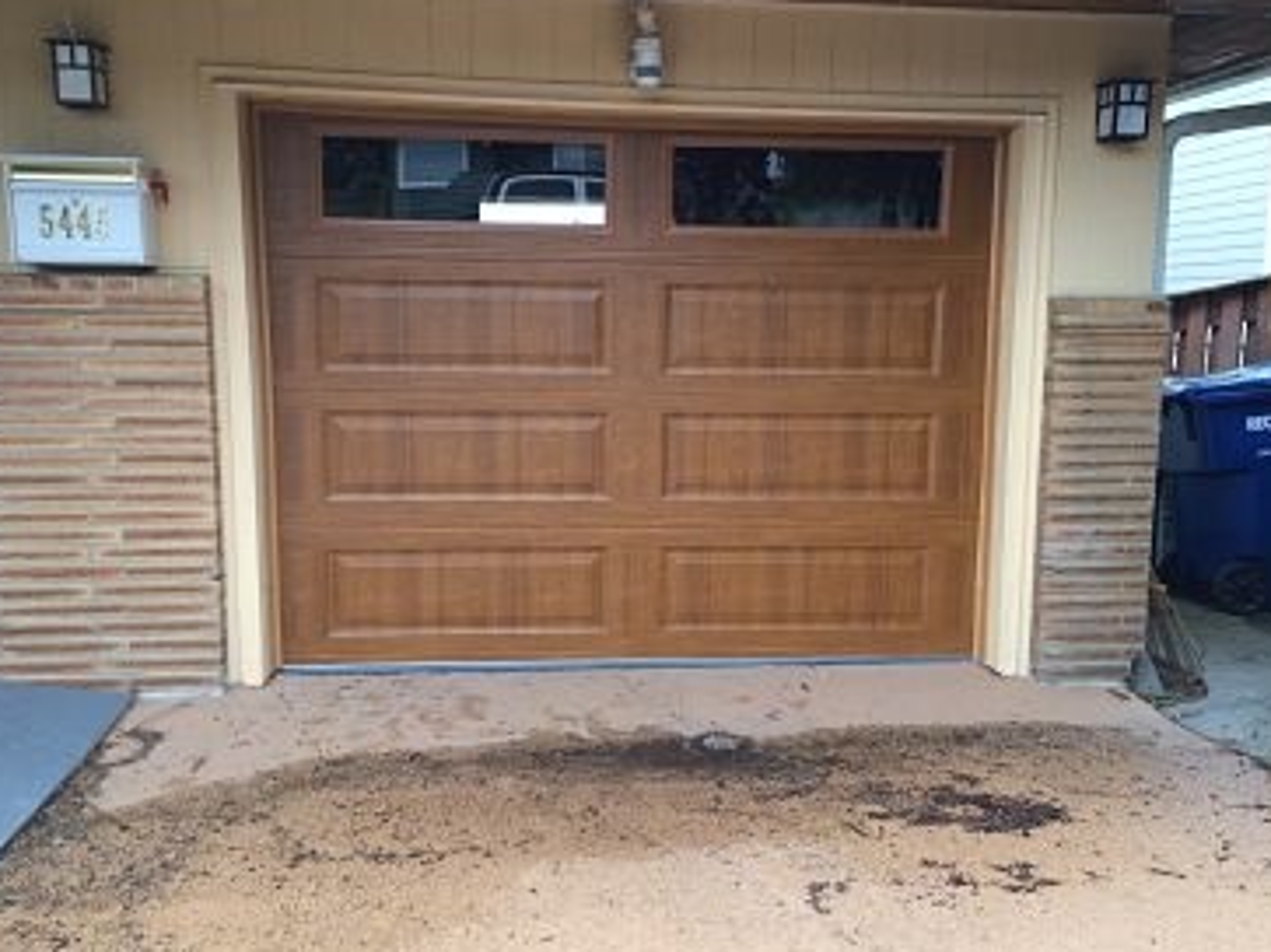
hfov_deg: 56.8
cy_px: 490
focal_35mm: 32
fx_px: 1175
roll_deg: +1.0
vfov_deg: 44.1
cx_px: 620
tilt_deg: -8.5
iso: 32
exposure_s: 1/219
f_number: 2.2
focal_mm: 4.15
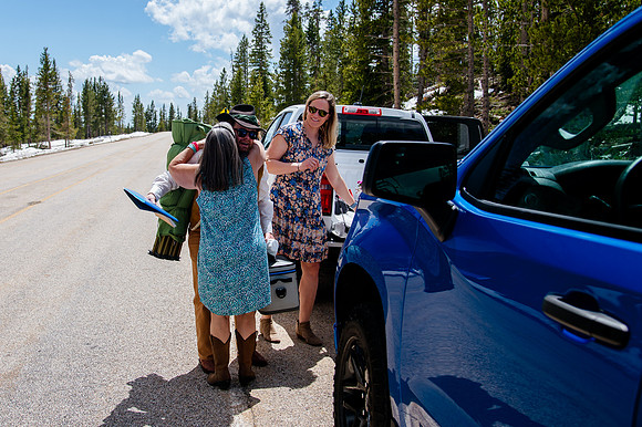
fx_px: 705
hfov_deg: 48.3
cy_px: 181
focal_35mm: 40
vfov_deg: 33.7
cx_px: 226
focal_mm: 30
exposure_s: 1/320
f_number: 5
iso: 200
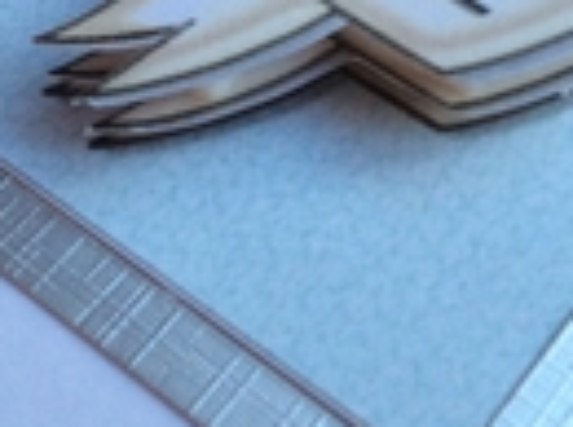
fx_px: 1834
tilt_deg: -45.4
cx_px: 62
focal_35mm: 111
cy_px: -185
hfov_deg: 17.5
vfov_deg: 12.7
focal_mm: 3.3
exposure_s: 1/100
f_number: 2.4
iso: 50
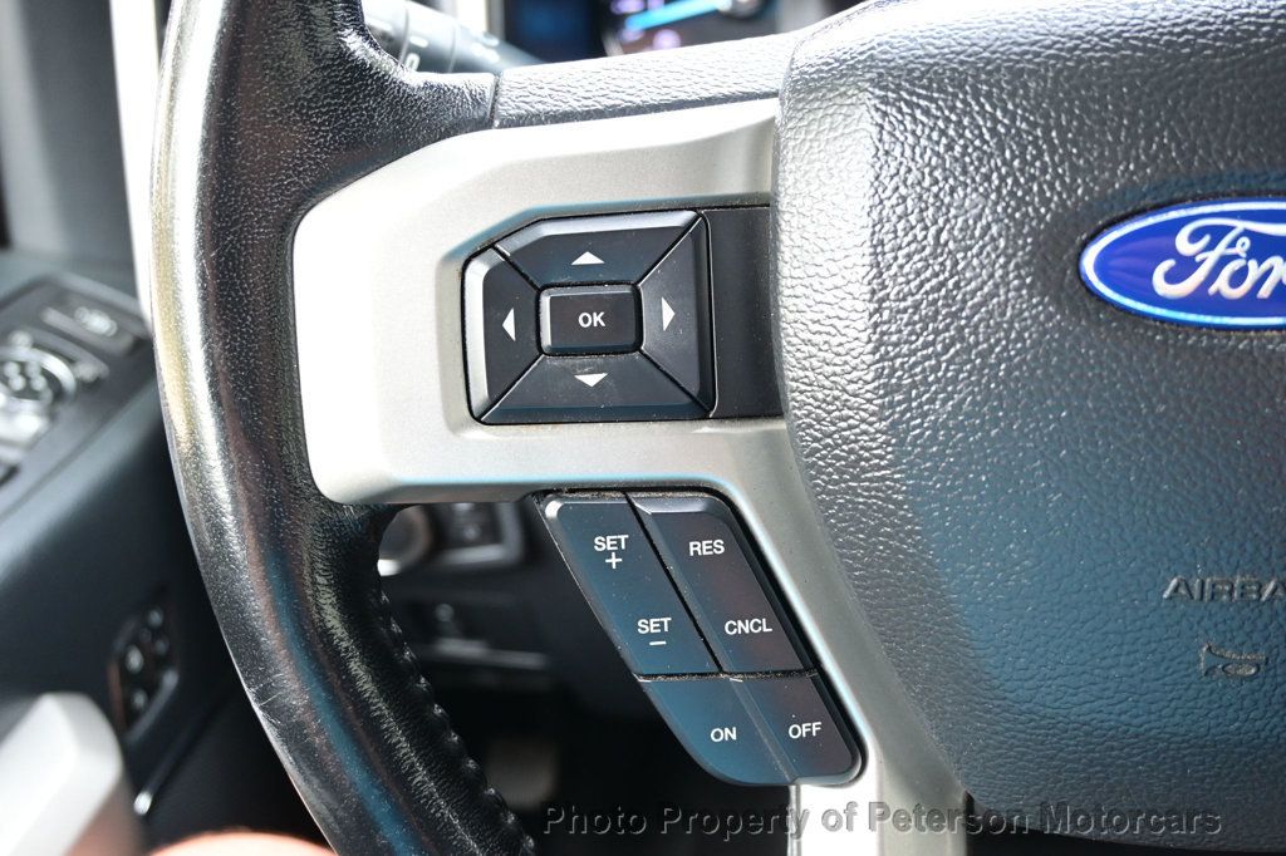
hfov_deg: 51.3
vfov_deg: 35.5
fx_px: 1339
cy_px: 428
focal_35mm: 38
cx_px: 643
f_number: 4.2
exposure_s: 1/40
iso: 640
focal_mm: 25
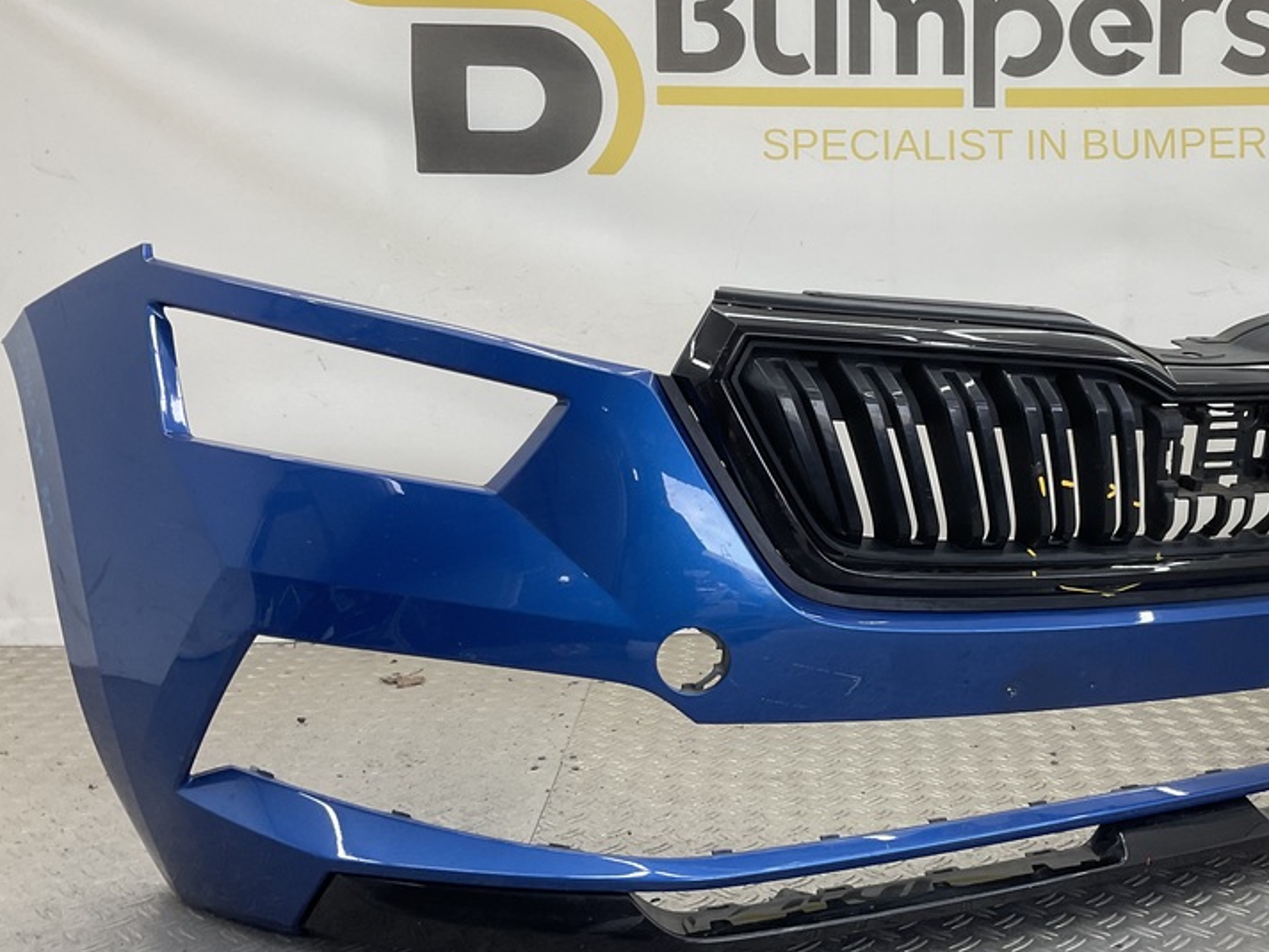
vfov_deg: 35.1
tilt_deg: -8.1
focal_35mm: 41
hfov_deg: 45.2
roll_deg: +0.0
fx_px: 1503
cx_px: 828
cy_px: 482
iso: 25
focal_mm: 3
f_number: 1.8
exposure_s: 1/120
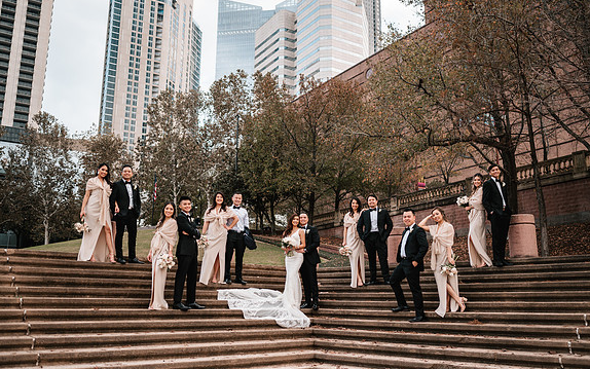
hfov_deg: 54.0
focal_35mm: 36
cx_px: 297
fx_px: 579
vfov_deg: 35.3
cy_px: 180
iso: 500
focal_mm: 35
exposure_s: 1/1000
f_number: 2
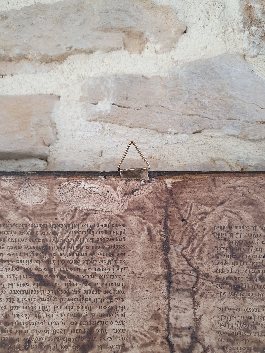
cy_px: 176
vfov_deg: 67.3
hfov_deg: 53.1
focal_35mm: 26
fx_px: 265
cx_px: 132
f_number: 2.4
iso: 200
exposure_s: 1/100
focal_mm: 4.32
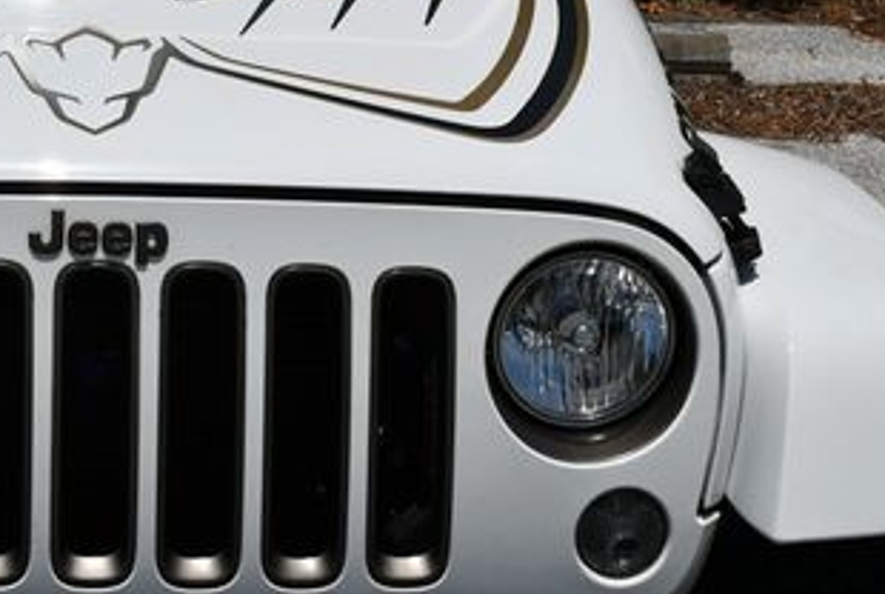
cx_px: 51
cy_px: 166
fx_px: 2438
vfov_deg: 13.8
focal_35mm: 99
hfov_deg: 20.1
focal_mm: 24
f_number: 11
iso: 100
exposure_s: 1/500
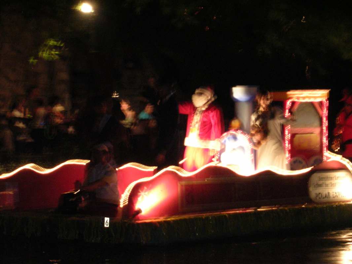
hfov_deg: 17.1
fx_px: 1170
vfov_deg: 12.9
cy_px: 132
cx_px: 176
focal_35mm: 115
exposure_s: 1/3.8
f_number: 4.9
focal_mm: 17.4
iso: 200
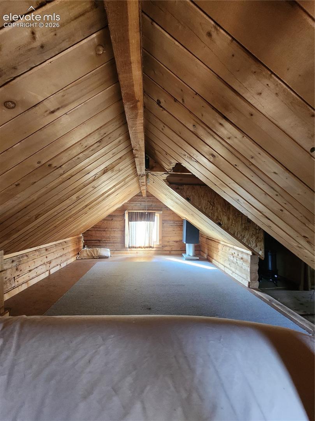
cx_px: 158
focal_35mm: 13
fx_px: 158
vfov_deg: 106.2
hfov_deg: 89.9
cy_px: 210
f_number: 2.2
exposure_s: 1/40
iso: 320
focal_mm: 1.74
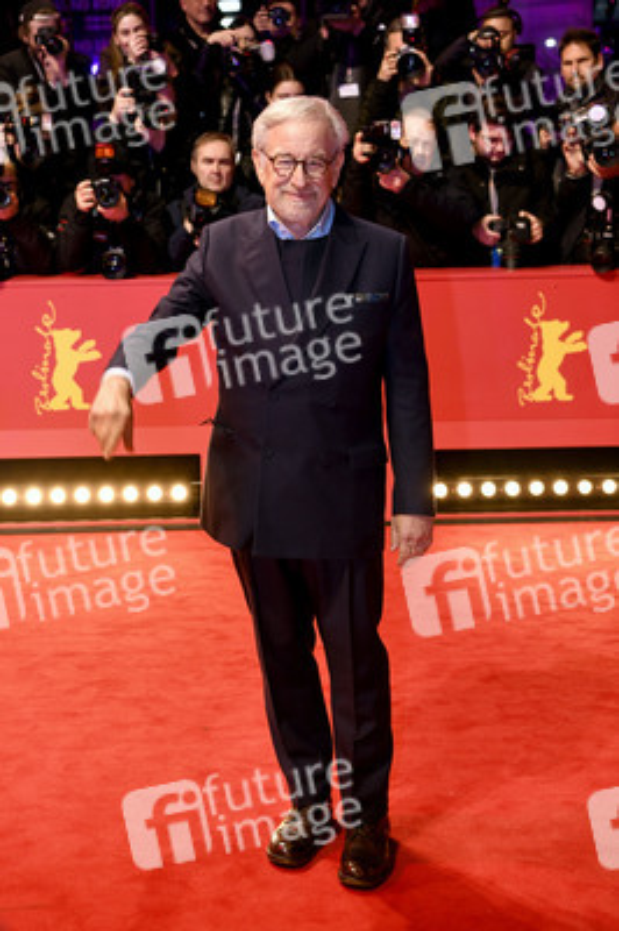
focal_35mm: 50
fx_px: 1292
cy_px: 466
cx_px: 310
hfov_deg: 26.9
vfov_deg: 39.6
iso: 800
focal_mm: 50
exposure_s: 1/160
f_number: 4
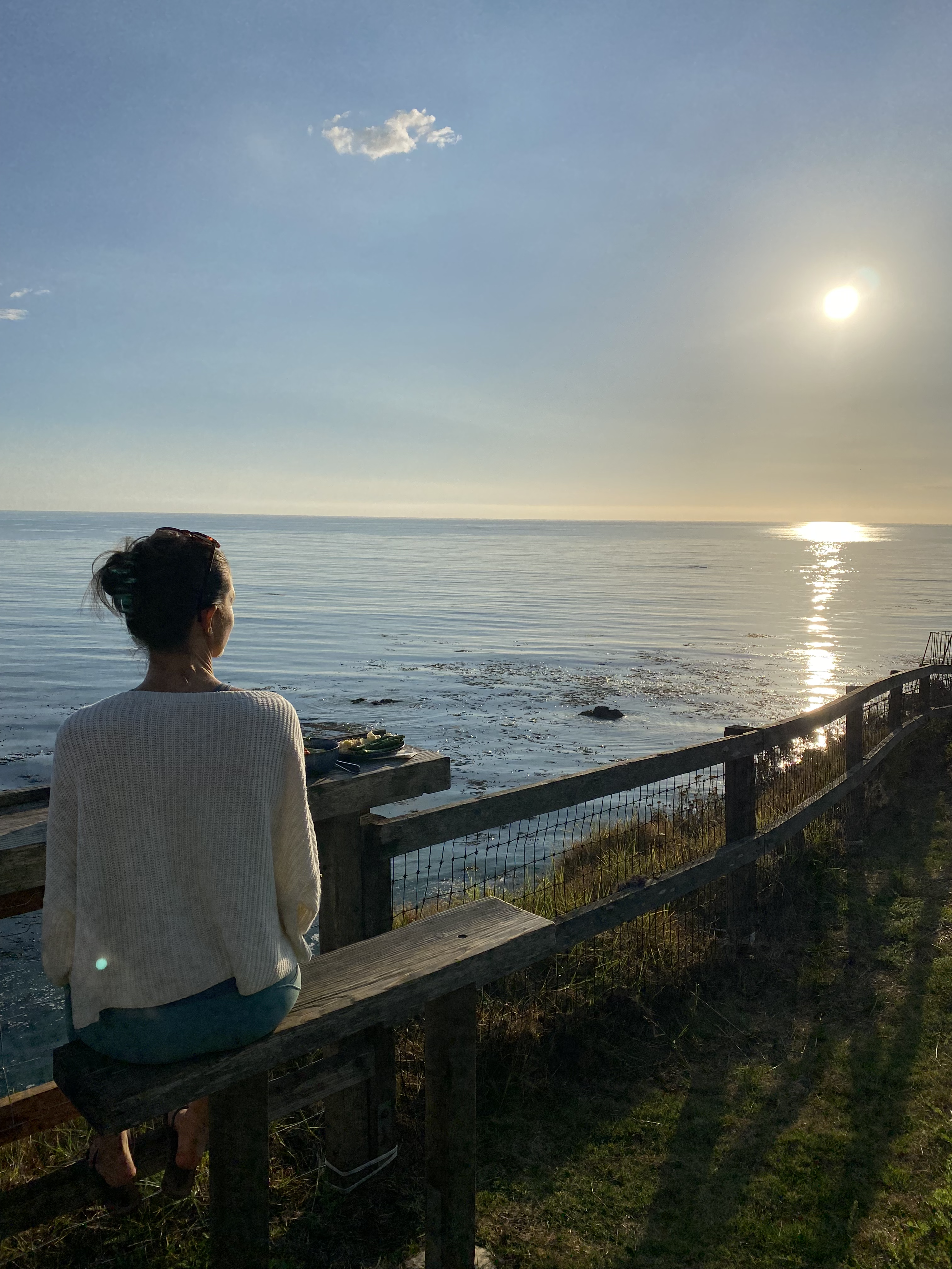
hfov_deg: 53.1
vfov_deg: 67.3
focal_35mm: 26
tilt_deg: -6.2
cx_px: 476
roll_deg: -0.8
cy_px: 634
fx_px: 953
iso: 32
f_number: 1.8
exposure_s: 1/10417
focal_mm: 4.25
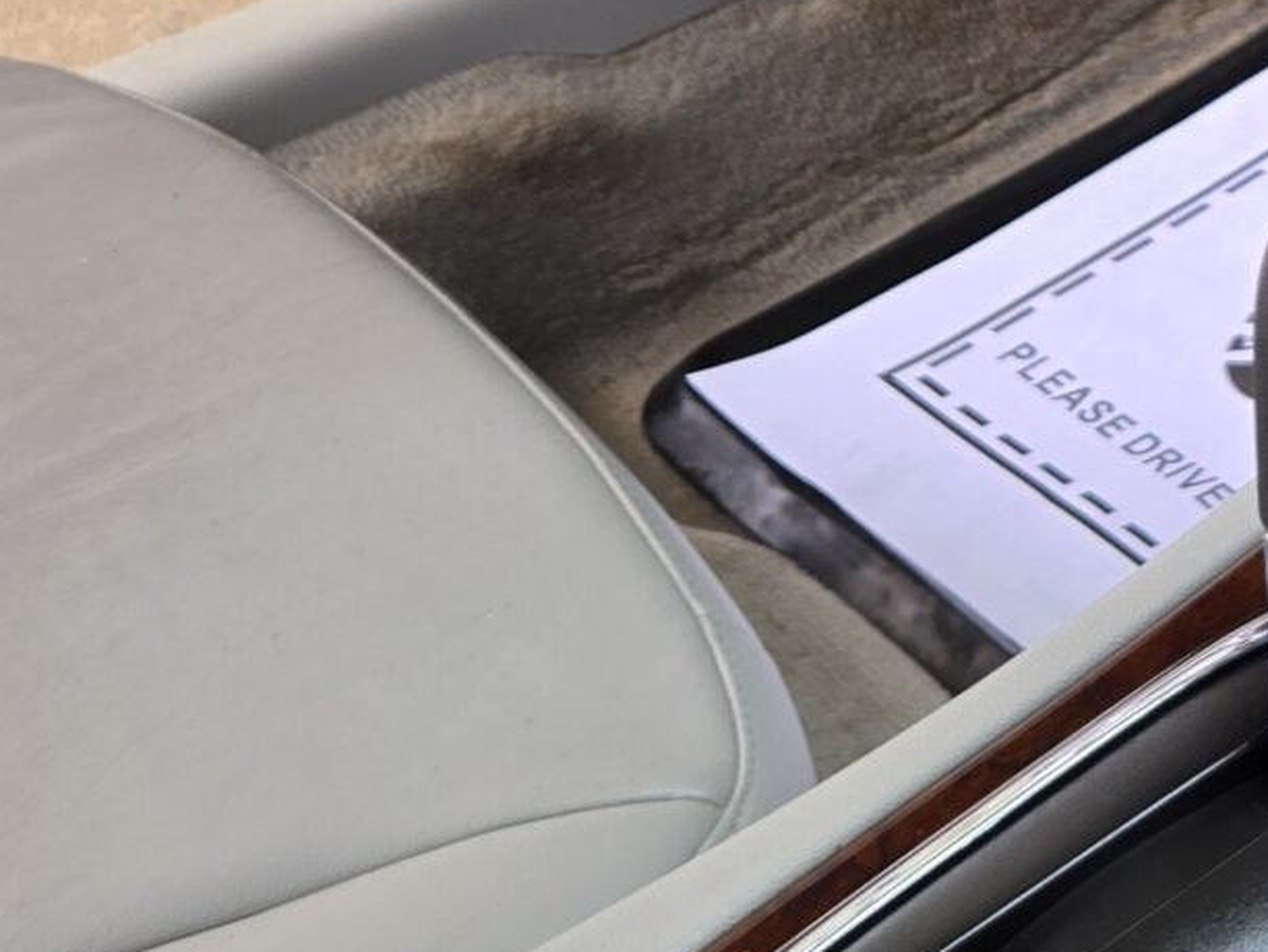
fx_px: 3517
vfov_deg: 14.8
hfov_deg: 16.7
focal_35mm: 96
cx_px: 2337
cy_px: -277
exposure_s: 1/180
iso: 64
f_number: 1.8
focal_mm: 5.4
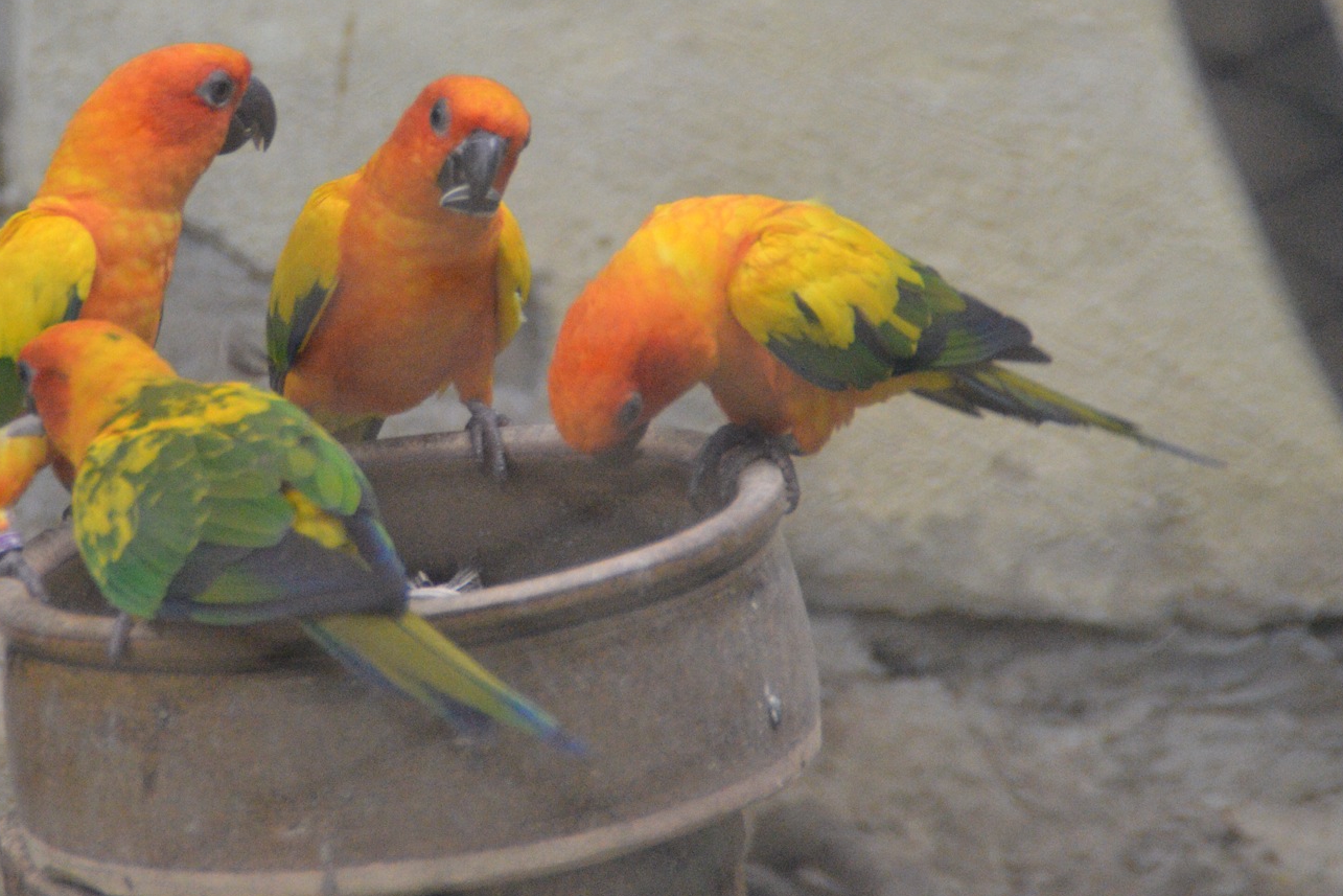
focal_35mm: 478
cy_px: 202
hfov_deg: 4.3
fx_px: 17833
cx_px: 371
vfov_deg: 2.9
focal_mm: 200
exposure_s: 1/200
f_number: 6.3
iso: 3200
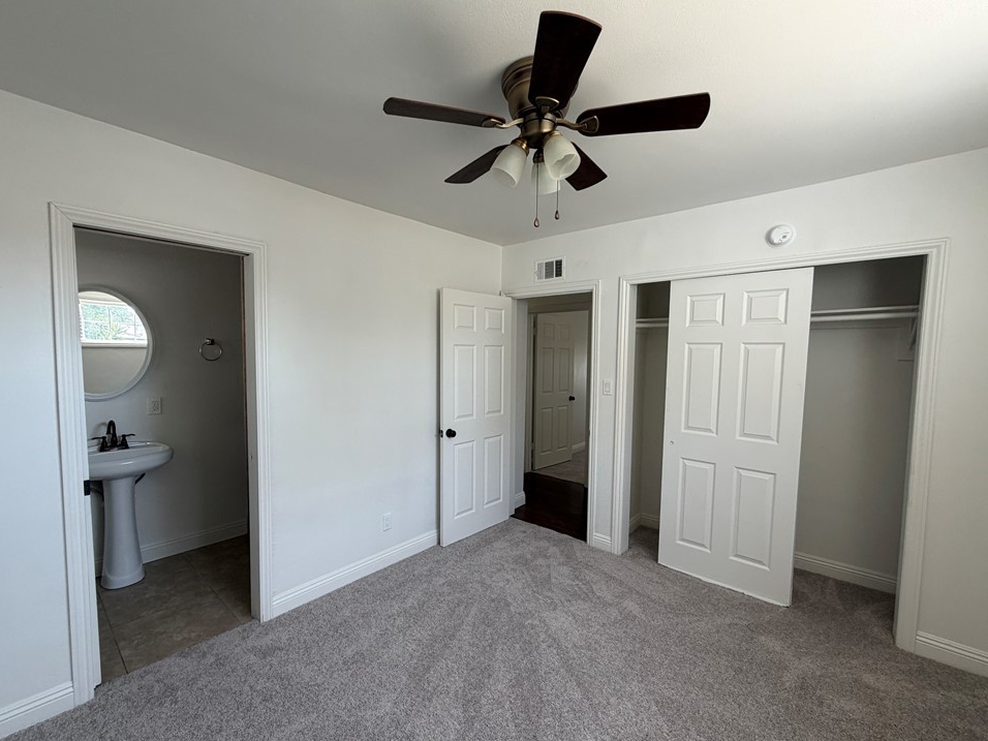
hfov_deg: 98.1
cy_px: 380
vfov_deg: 81.7
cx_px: 475
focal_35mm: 15
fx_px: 428
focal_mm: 2.22
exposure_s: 1/121
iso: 125
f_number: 2.2
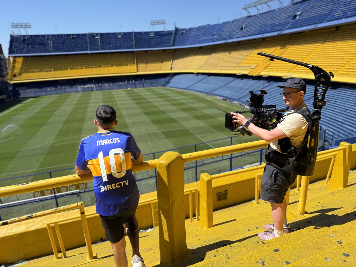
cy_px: 134
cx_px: 178
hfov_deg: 71.6
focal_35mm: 24
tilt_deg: -16.1
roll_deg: +2.6
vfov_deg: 56.8
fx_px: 247
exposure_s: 1/6173
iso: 80
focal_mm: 6.76
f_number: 1.78
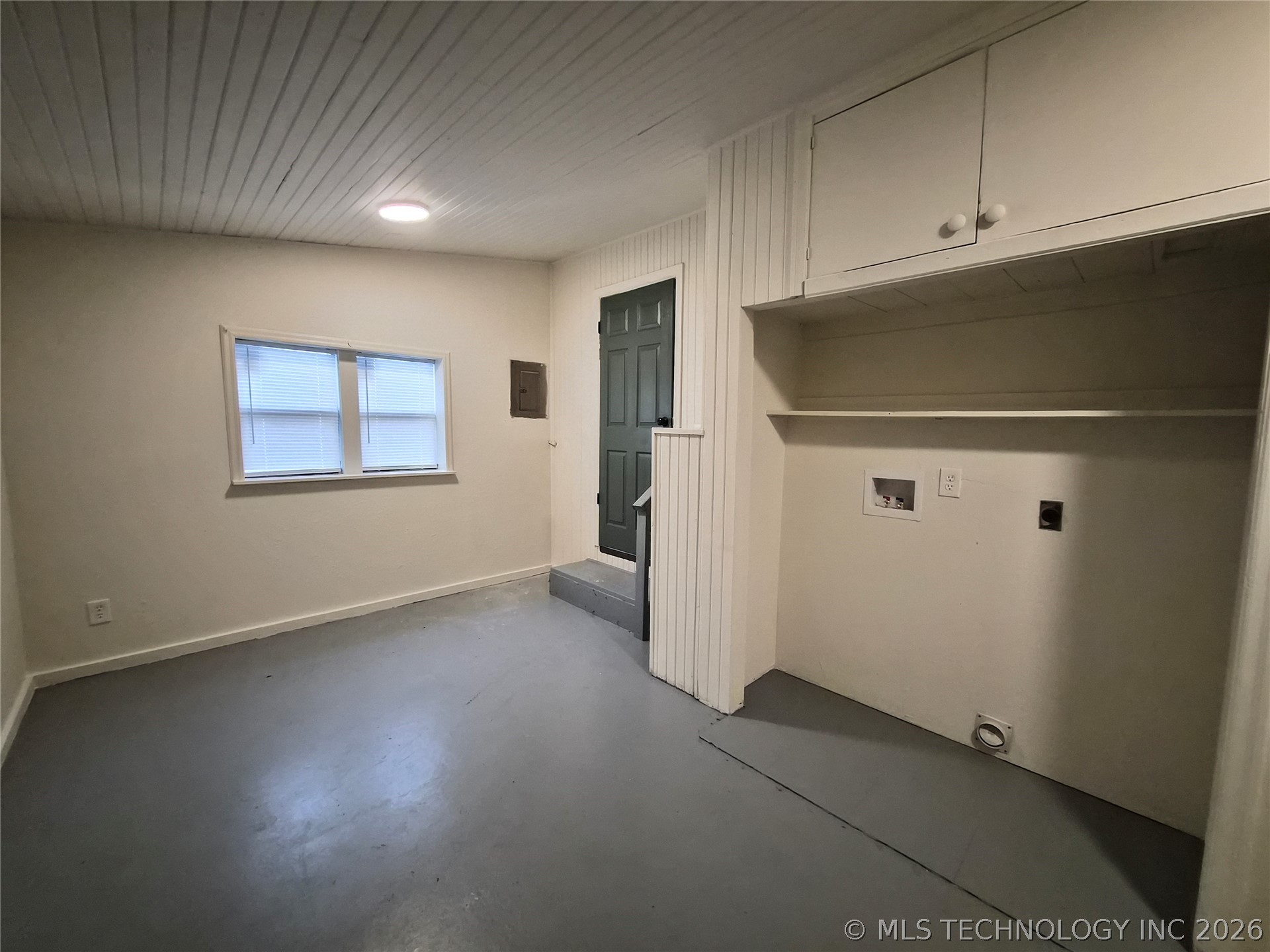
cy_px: 476
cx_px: 635
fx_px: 477
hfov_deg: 106.2
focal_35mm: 13
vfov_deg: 89.9
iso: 640
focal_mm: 1.7
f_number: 2.2
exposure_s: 1/60
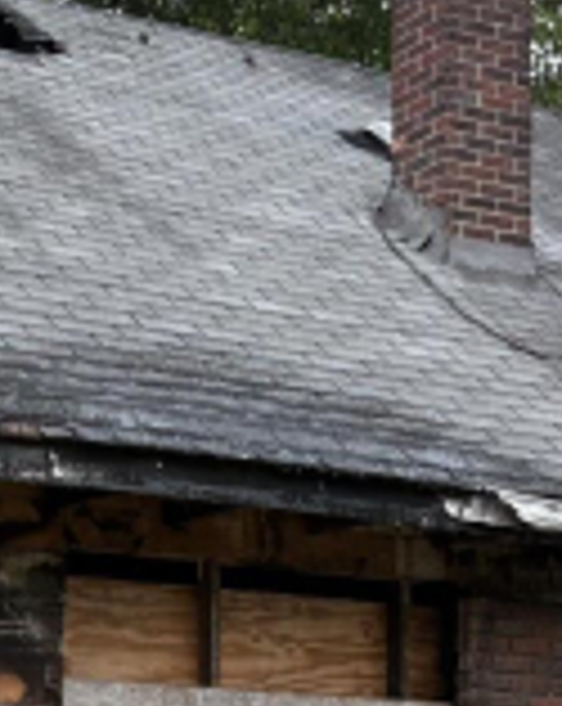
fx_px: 2252
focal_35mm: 108
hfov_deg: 13.7
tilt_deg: +4.6
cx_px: -180
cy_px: 704
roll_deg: -0.6
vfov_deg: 17.4
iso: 64
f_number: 1.6
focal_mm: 5.96
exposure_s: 1/884
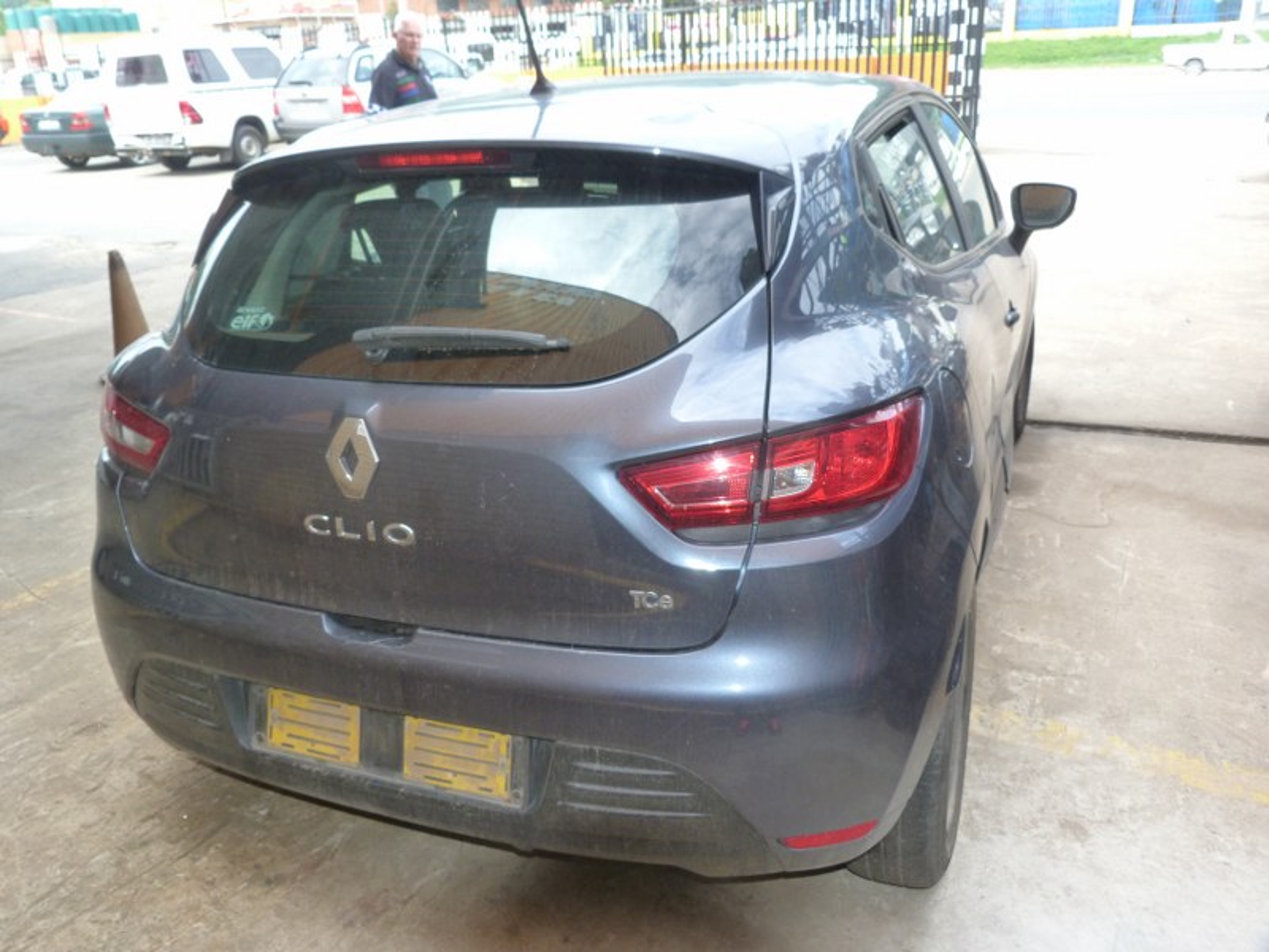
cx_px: 634
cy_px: 476
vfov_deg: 49.7
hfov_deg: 63.4
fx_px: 1026
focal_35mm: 28
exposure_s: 1/125
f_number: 3.2
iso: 125
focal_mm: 5
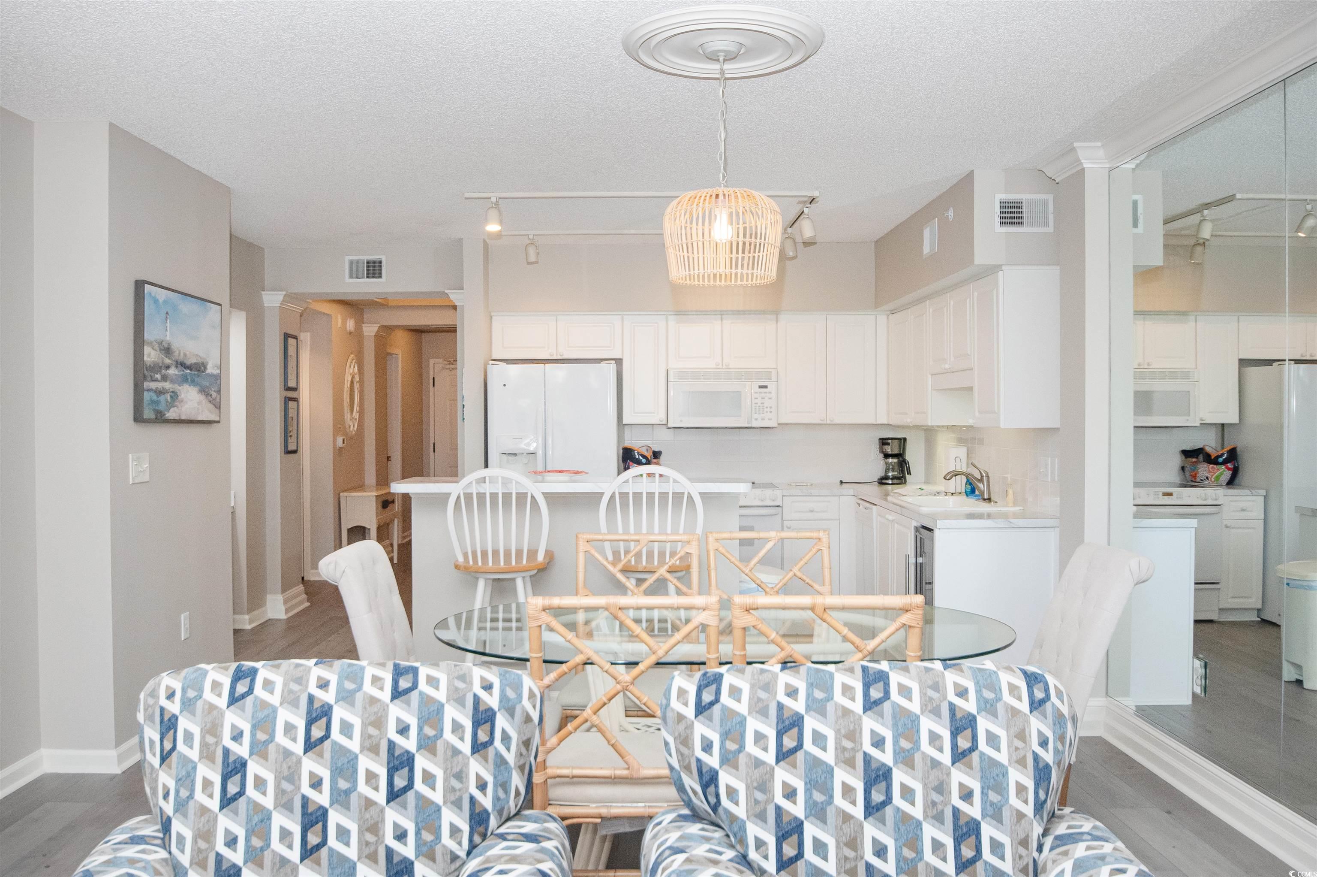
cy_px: 438
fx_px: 1097
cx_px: 658
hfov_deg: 62.0
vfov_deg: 43.6
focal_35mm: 30
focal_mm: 20
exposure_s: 1/160
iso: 800
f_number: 5.6
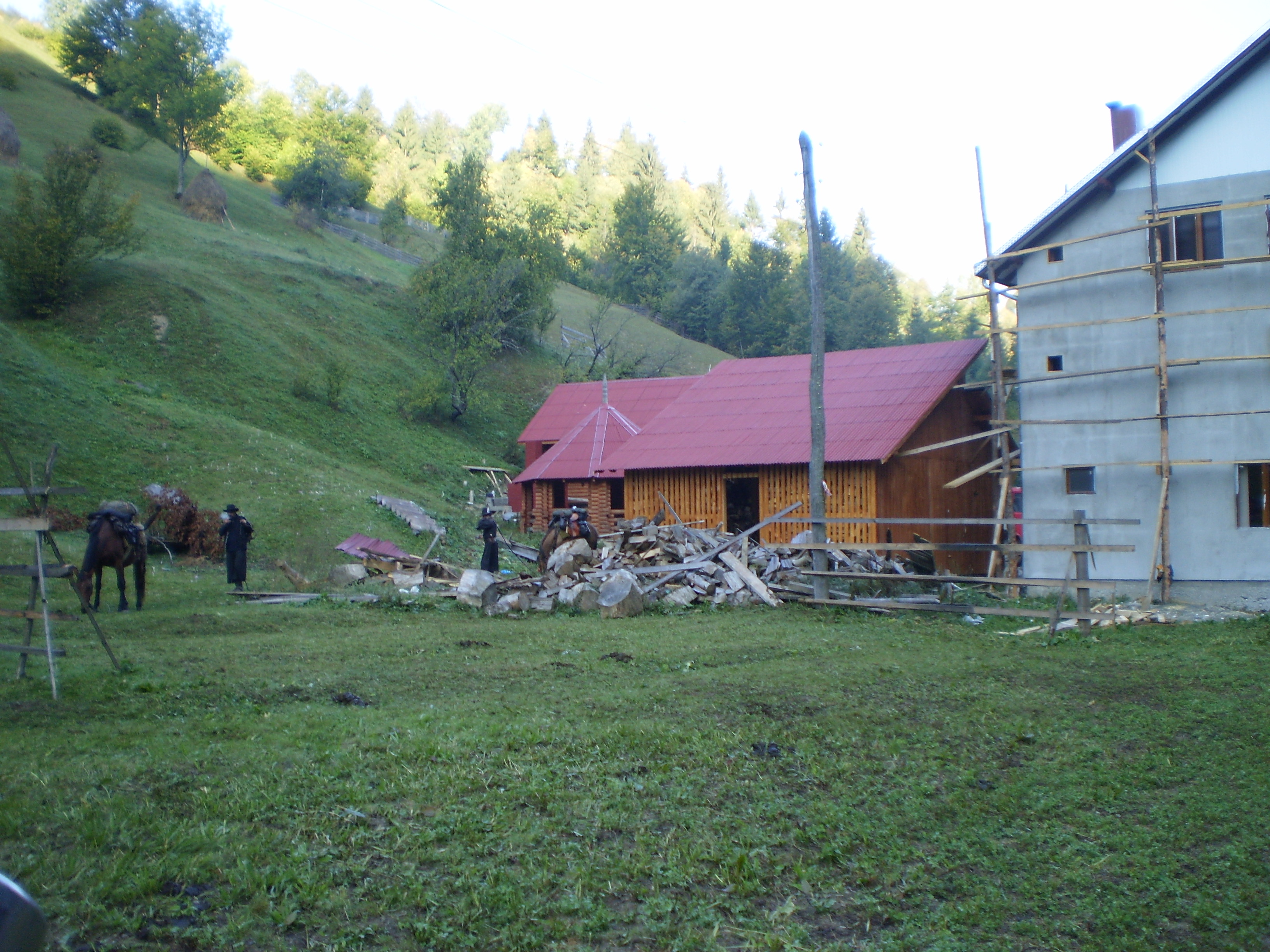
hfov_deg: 51.4
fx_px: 1321
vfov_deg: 39.7
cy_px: 476
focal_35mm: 36
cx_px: 635
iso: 64
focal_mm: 6.3
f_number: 3.1
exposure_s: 1/100
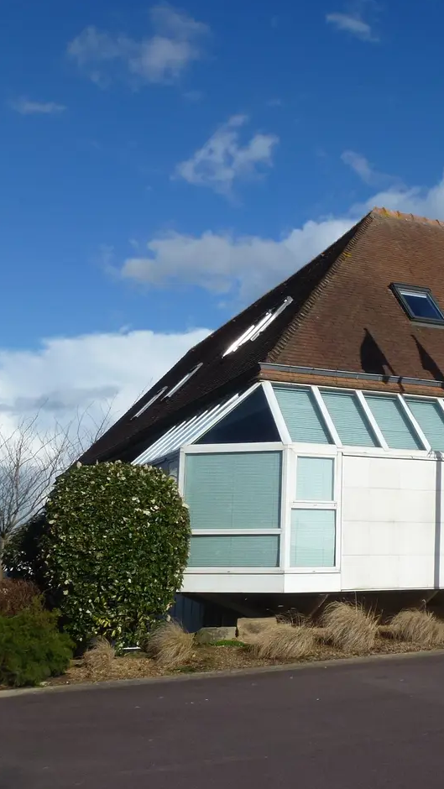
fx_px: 900
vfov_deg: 47.4
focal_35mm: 43
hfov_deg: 25.4
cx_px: 506
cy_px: 393
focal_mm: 5
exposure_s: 1/1600
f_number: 4
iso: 100
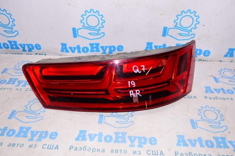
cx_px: 118
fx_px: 196
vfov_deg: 43.5
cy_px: 78
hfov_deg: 62.0
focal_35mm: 30
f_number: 8
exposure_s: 1/200
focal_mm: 20
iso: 1600
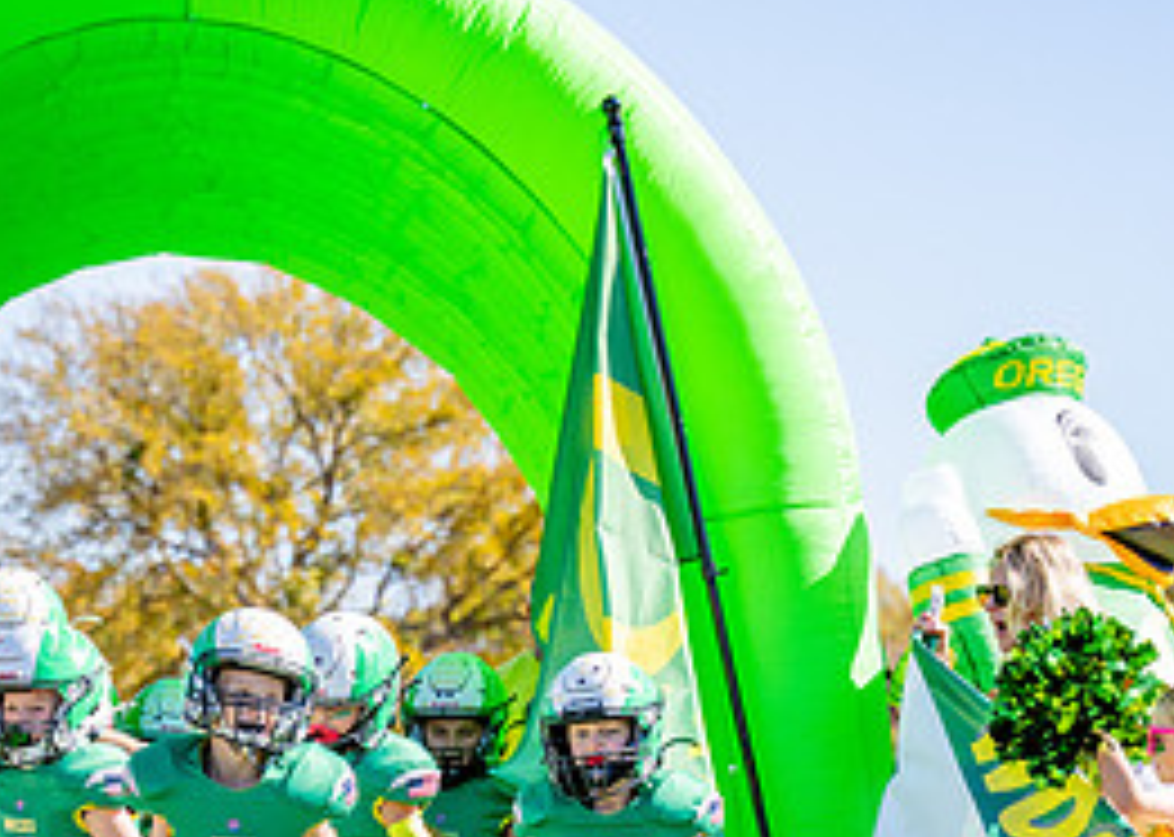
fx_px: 6830
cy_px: 888
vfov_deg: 7.0
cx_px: 265
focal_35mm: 205
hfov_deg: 9.8
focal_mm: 70
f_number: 2.8
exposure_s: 1/2500
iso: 250
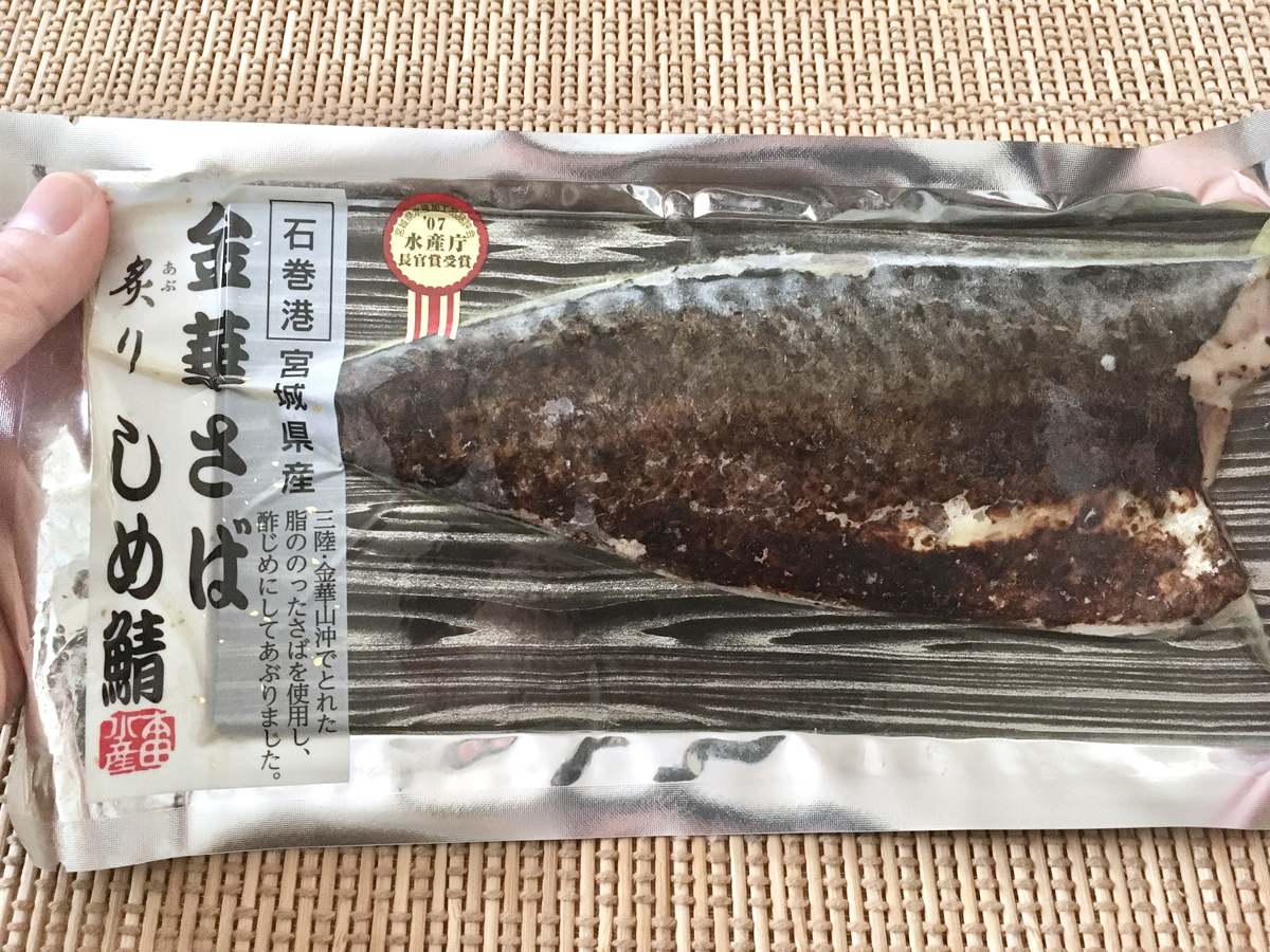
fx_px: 1064
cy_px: 476
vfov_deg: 48.2
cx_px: 635
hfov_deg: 61.7
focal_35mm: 29
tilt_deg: -64.6
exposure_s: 1/15
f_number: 2.2
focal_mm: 4.15
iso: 320
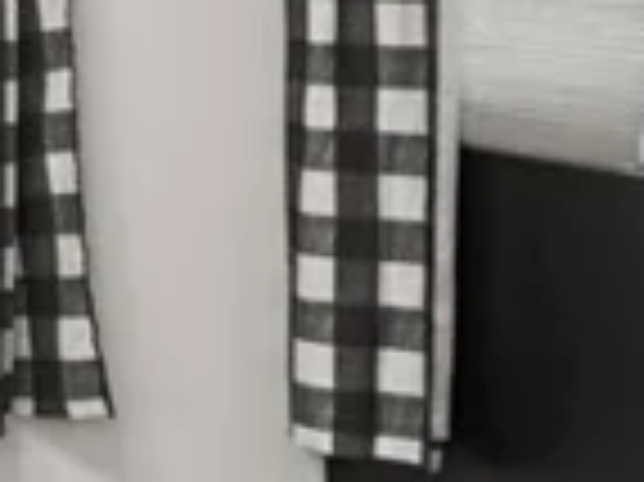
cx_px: -941
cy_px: -70
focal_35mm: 117
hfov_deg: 12.7
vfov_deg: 12.4
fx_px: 2175
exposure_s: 1/15
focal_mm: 17
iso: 400
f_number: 8
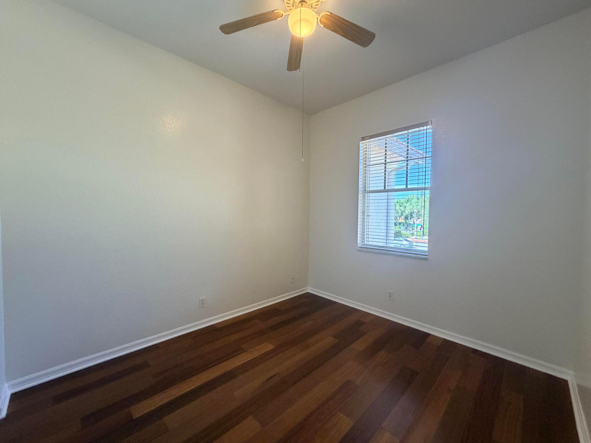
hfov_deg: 102.1
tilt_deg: -1.7
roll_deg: +0.1
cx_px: 296
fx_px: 239
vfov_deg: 85.7
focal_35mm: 14
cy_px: 222
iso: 320
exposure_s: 1/121
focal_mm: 2.22
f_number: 2.2
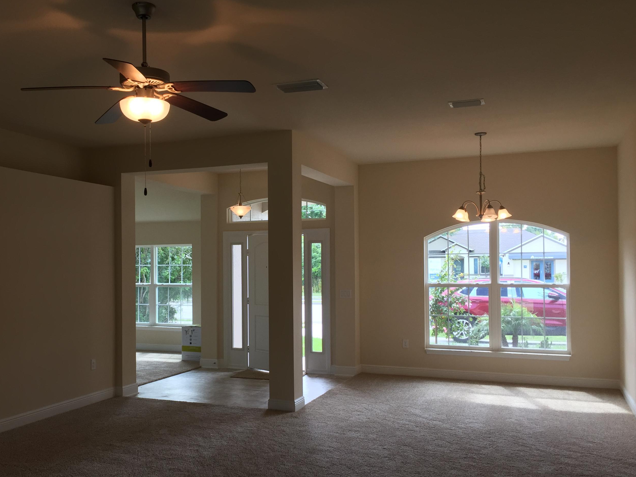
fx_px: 643
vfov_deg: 40.6
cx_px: 255
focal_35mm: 35
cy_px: 275
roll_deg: -0.9
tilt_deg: +0.1
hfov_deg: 52.3
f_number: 2.2
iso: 40
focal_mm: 4.15
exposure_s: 1/60
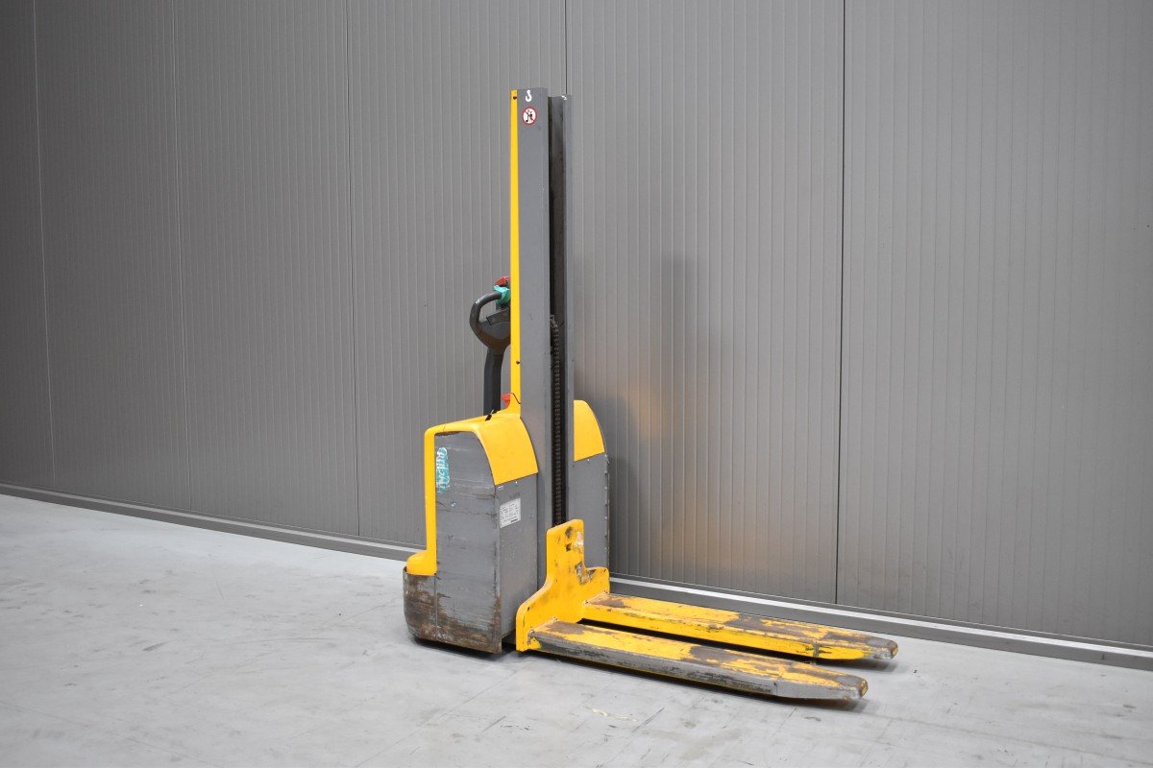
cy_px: 384
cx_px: 576
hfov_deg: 55.1
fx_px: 1105
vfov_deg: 38.4
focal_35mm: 34
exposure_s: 1/50
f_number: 4.5
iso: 1250
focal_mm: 23
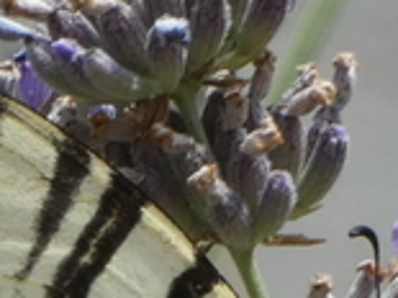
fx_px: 24333
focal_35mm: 2118
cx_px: 245
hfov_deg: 0.9
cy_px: 591
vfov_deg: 0.7
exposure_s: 1/125
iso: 80
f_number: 5.6
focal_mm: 68.8
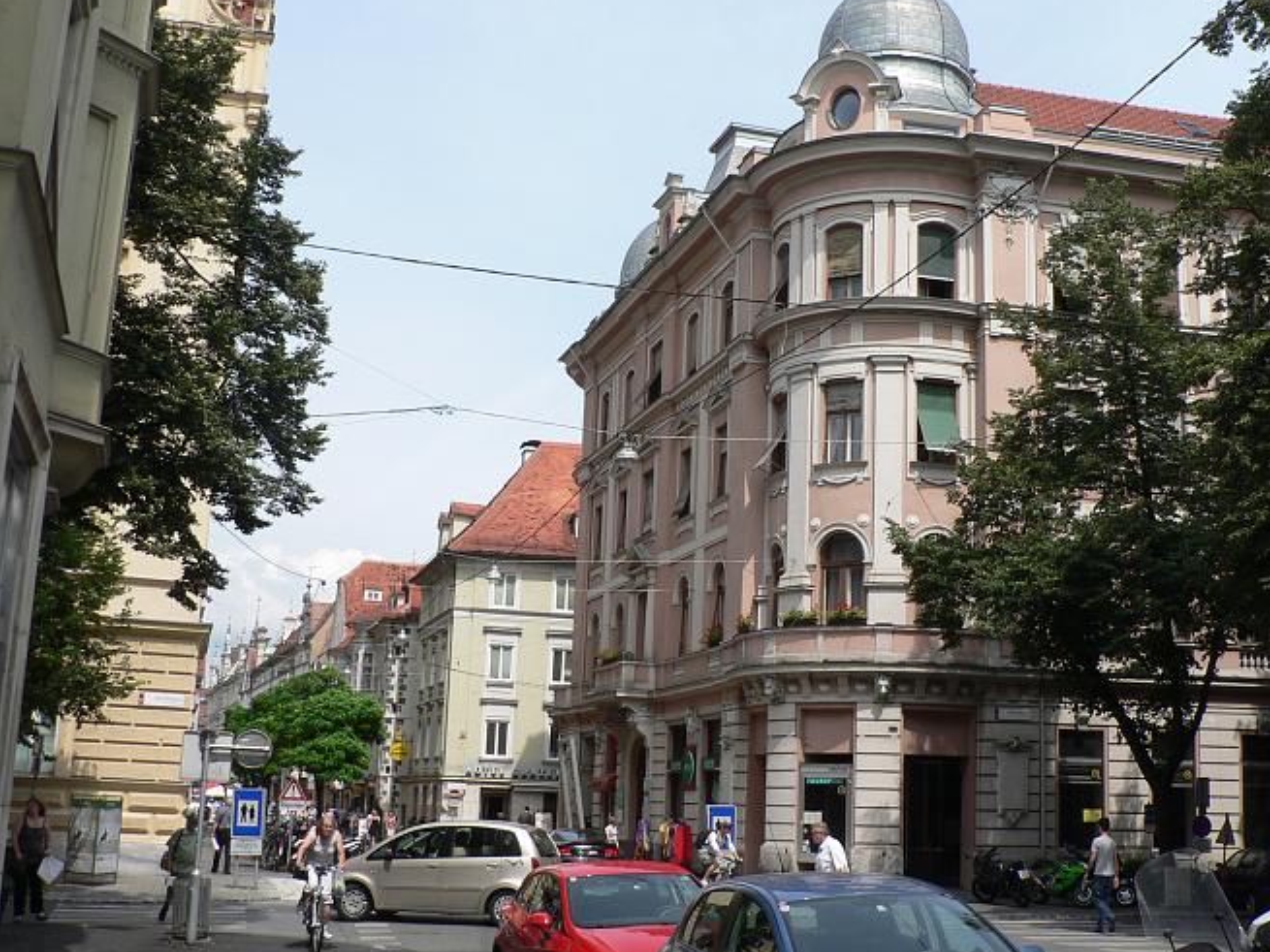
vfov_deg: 32.8
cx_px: 743
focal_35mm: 44
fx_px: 1614
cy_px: 417
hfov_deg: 42.8
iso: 80
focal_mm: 6
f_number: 5.6
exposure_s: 1/400
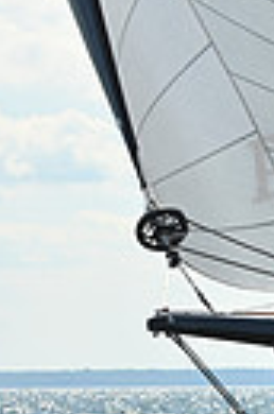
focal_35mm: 412
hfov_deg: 3.2
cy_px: 240
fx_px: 4729
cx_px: 863
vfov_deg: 5.0
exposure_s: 1/1000
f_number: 10
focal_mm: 92
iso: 250
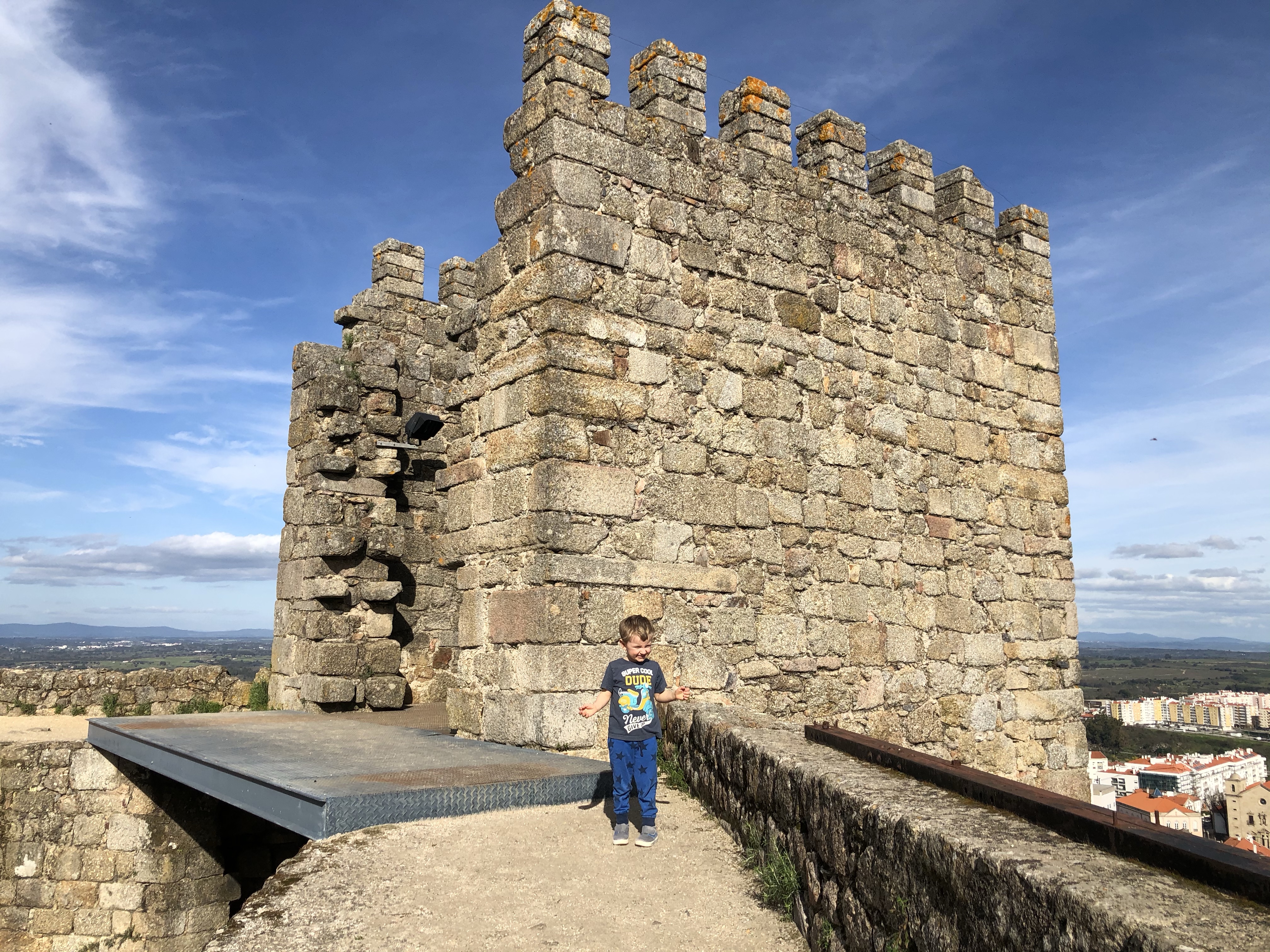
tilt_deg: +7.7
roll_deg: +0.0
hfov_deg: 63.4
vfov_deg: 49.7
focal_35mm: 28
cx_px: 635
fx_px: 1027
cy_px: 476
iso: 20
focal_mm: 3.99
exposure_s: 1/2825
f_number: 1.8
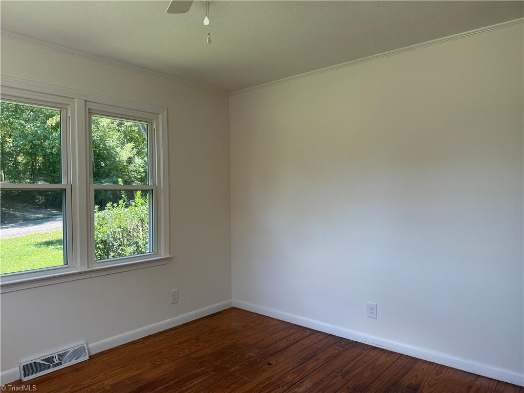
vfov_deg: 56.8
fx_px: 363
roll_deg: +1.3
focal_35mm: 24
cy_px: 196
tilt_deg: -0.2
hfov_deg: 71.6
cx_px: 262
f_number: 1.78
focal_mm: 6.76
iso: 80
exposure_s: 1/211
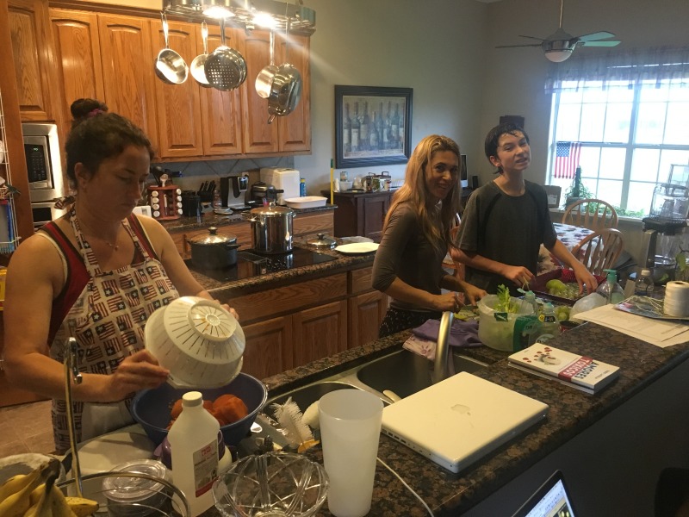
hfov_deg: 61.7
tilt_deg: -13.7
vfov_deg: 48.2
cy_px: 258
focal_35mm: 29
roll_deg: +0.5
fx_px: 577
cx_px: 344
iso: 250
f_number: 2.2
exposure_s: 1/30
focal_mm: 4.15
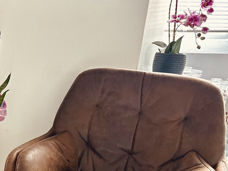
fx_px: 408
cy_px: 163
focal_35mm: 62
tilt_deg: -20.2
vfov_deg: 22.9
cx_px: -46
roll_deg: -1.3
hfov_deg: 27.4
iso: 320
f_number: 1.78
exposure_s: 1/60
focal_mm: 6.86
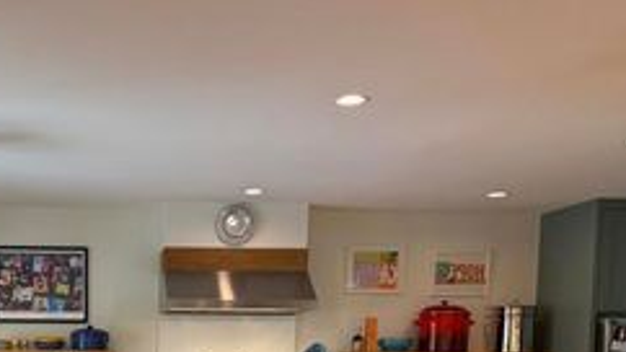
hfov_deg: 37.0
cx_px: 114
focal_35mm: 54
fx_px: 896
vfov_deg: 20.5
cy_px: 439
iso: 200
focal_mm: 6.76
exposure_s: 1/60
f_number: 1.78
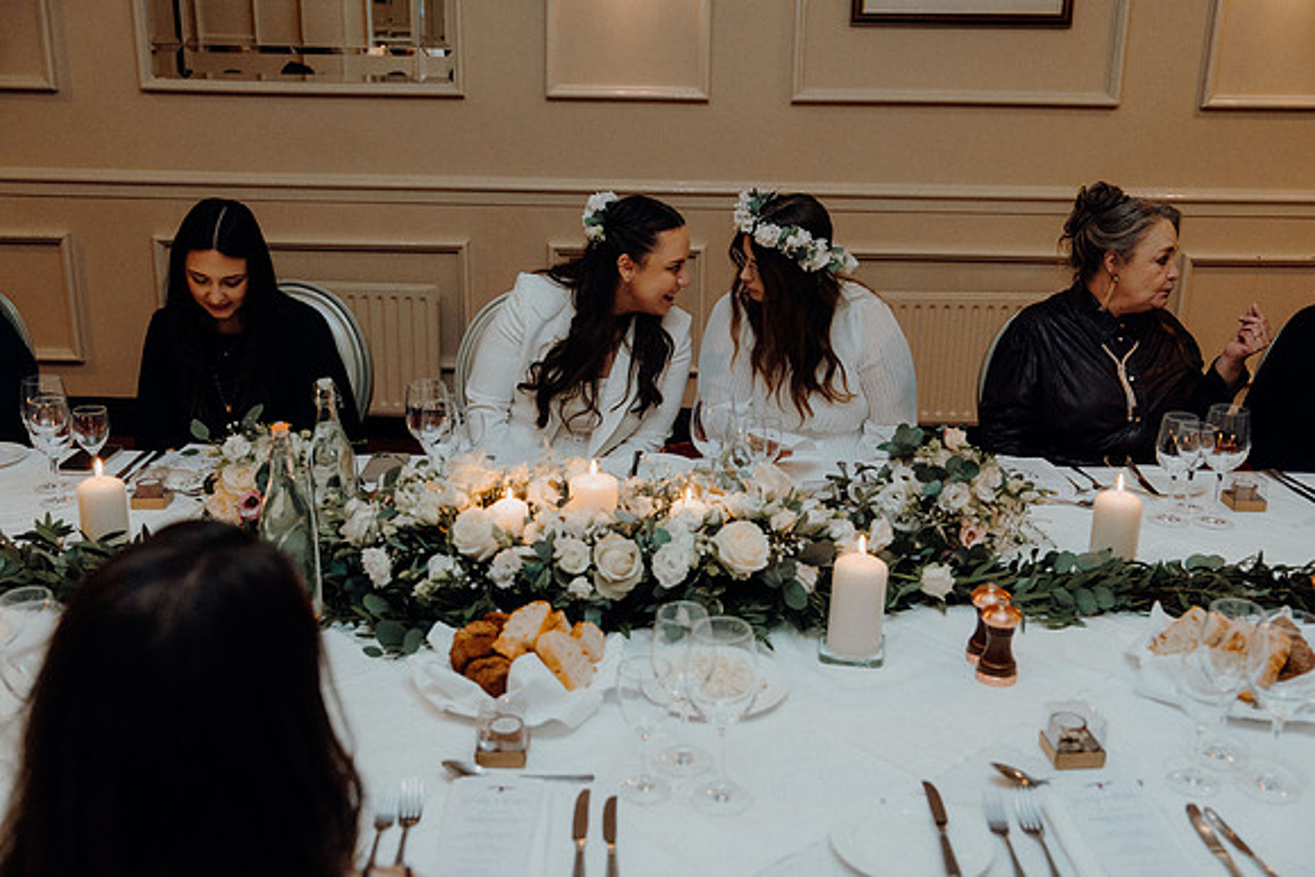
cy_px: 438
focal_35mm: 37
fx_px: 1352
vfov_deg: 36.0
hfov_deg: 51.9
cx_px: 658
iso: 2500
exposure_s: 1/160
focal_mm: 37
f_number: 3.5
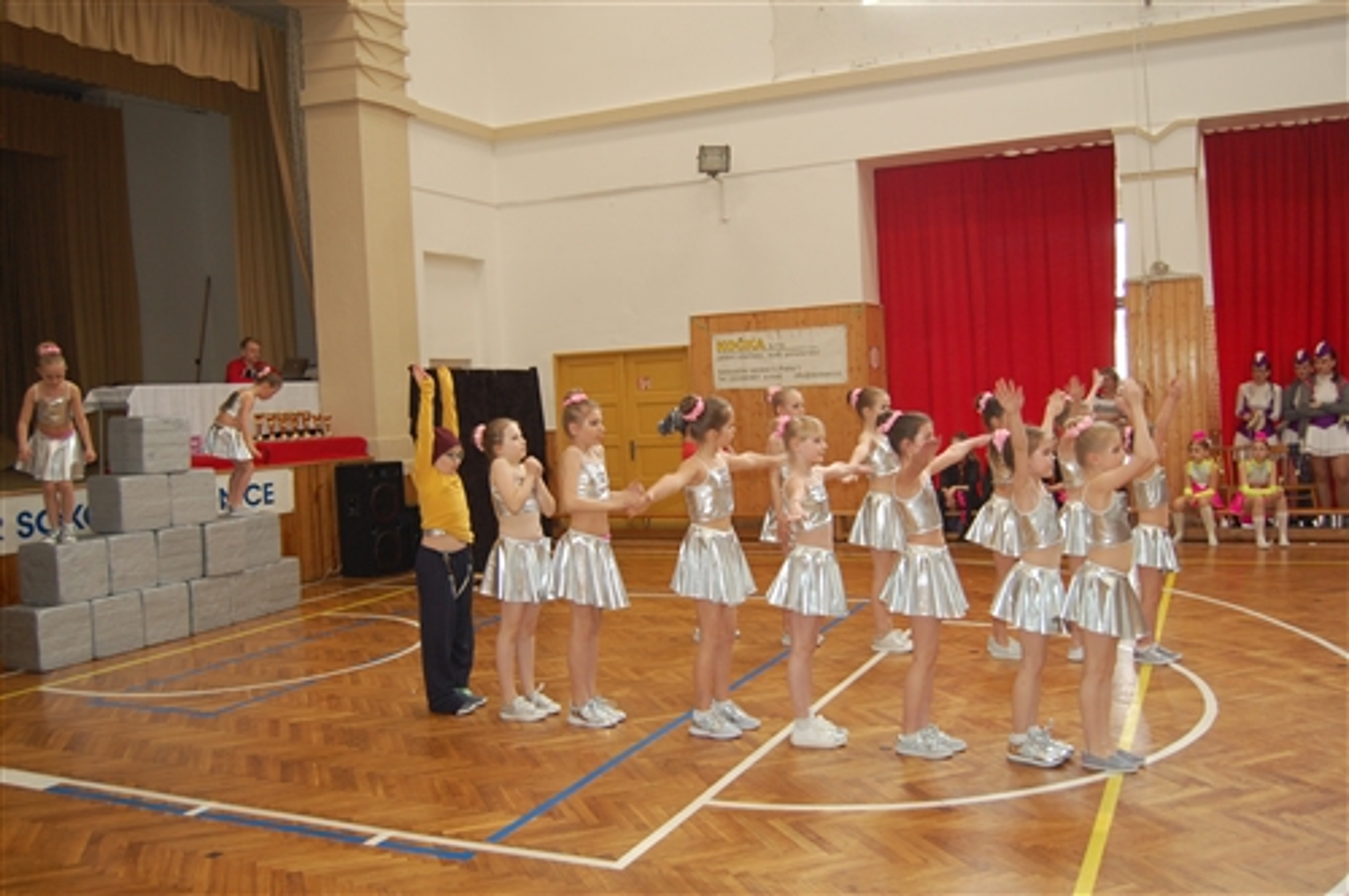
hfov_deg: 62.0
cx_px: 674
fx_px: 1123
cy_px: 448
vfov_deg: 43.5
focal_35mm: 30
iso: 400
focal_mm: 20
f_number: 3.8
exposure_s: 1/60
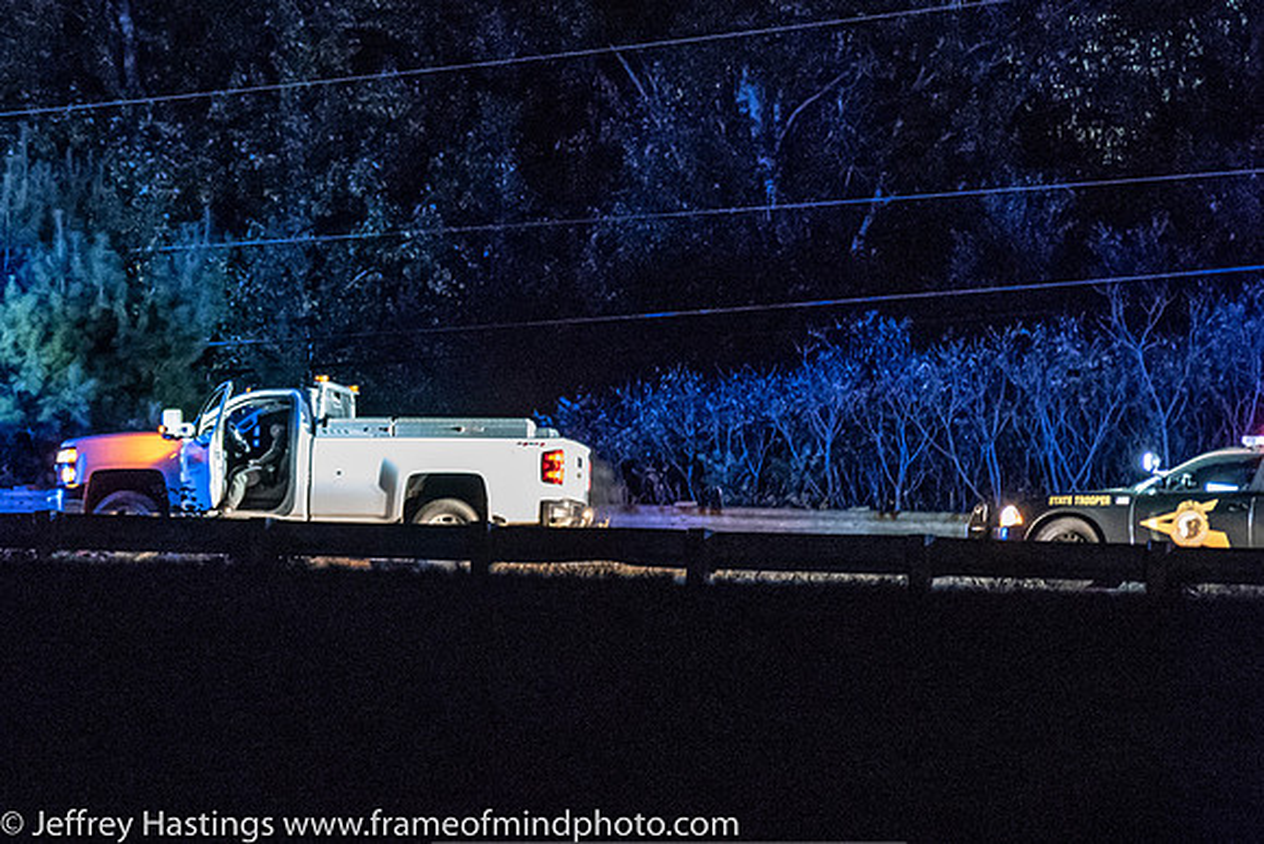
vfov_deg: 7.9
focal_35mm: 174
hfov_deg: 11.8
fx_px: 6123
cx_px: 409
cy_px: 423
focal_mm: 82
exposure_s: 1/25
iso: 12800
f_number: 4.2
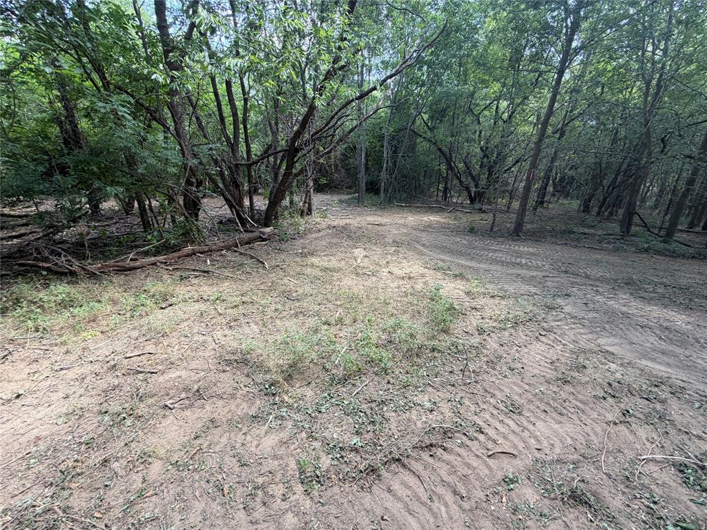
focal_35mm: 14
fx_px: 286
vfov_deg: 85.7
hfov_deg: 102.1
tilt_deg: -19.1
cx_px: 354
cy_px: 265
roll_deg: -1.5
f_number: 2.2
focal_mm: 2.22
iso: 100
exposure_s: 1/121
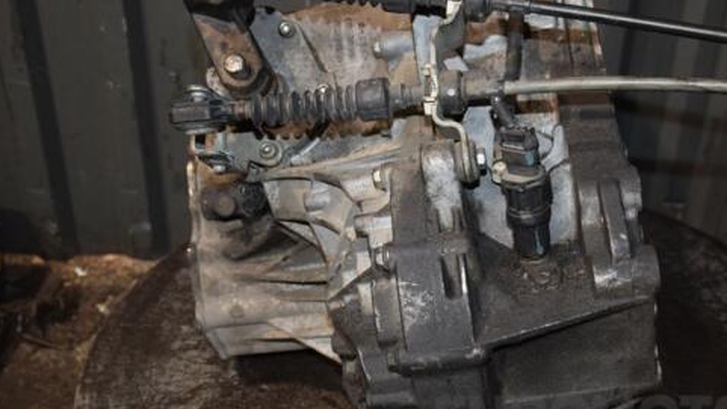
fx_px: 906
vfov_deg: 25.5
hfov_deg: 43.6
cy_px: 217
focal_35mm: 47
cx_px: 407
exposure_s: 1/60
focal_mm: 24
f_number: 5
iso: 800
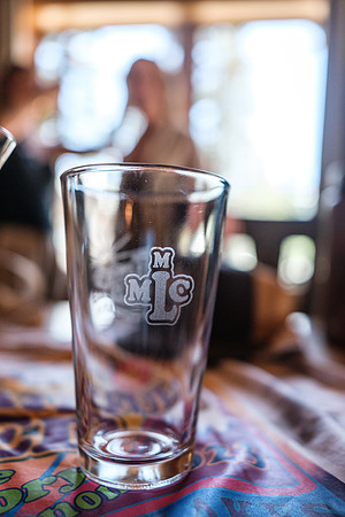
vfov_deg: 67.4
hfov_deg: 47.9
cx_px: 172
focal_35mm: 27
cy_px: 258
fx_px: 388
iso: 500
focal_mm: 18
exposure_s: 1/640
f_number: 1.4
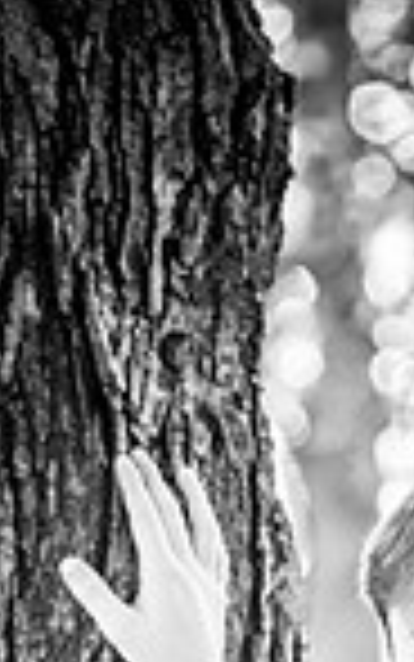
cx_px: 513
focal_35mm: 374
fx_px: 6745
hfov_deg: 3.5
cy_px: 959
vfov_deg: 5.6
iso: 800
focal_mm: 120
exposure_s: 1/320
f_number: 4
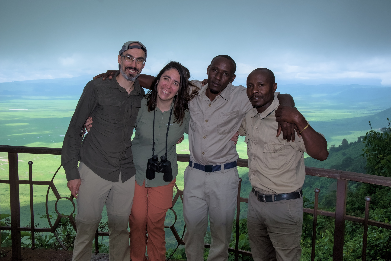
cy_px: 130
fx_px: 380
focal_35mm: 35
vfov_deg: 37.9
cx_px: 196
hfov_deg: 54.4
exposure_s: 1/320
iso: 800
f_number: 11
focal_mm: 23
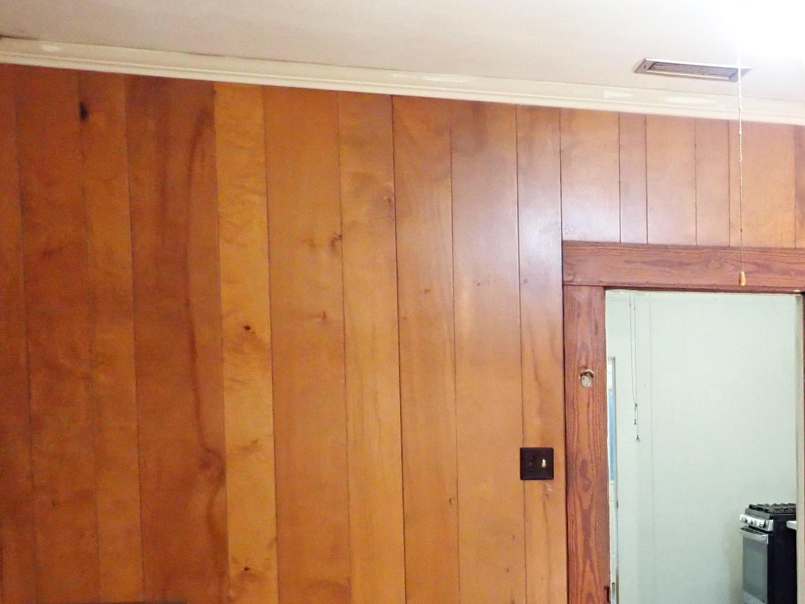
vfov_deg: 27.8
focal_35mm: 51
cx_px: 808
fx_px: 1186
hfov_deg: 34.1
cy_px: 513
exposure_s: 1/30
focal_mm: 4.5
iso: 640
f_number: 2
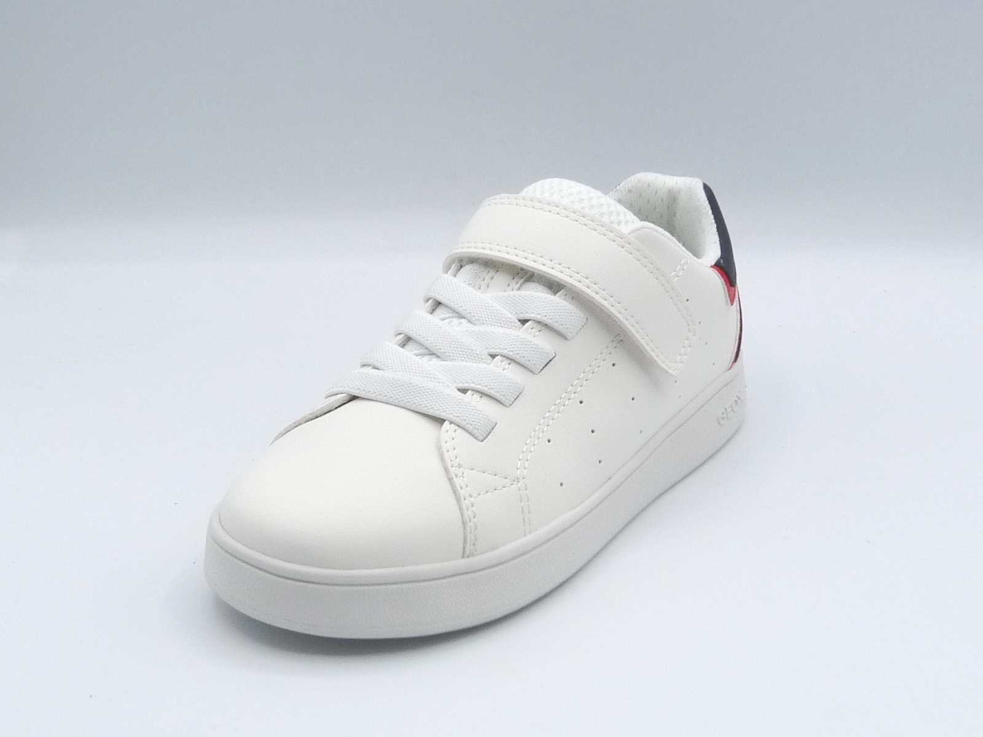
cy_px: 368
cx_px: 492
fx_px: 1391
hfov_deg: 38.9
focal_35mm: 49
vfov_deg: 29.7
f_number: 5.6
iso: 100
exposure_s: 1/250
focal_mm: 4.8
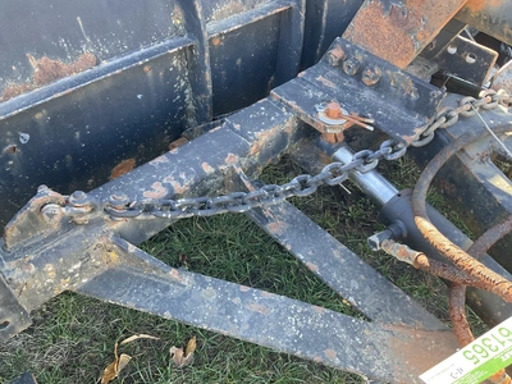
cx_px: 256
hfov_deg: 61.7
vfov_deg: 48.2
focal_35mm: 29
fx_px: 429
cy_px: 192
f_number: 1.8
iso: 64
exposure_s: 1/122
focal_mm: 3
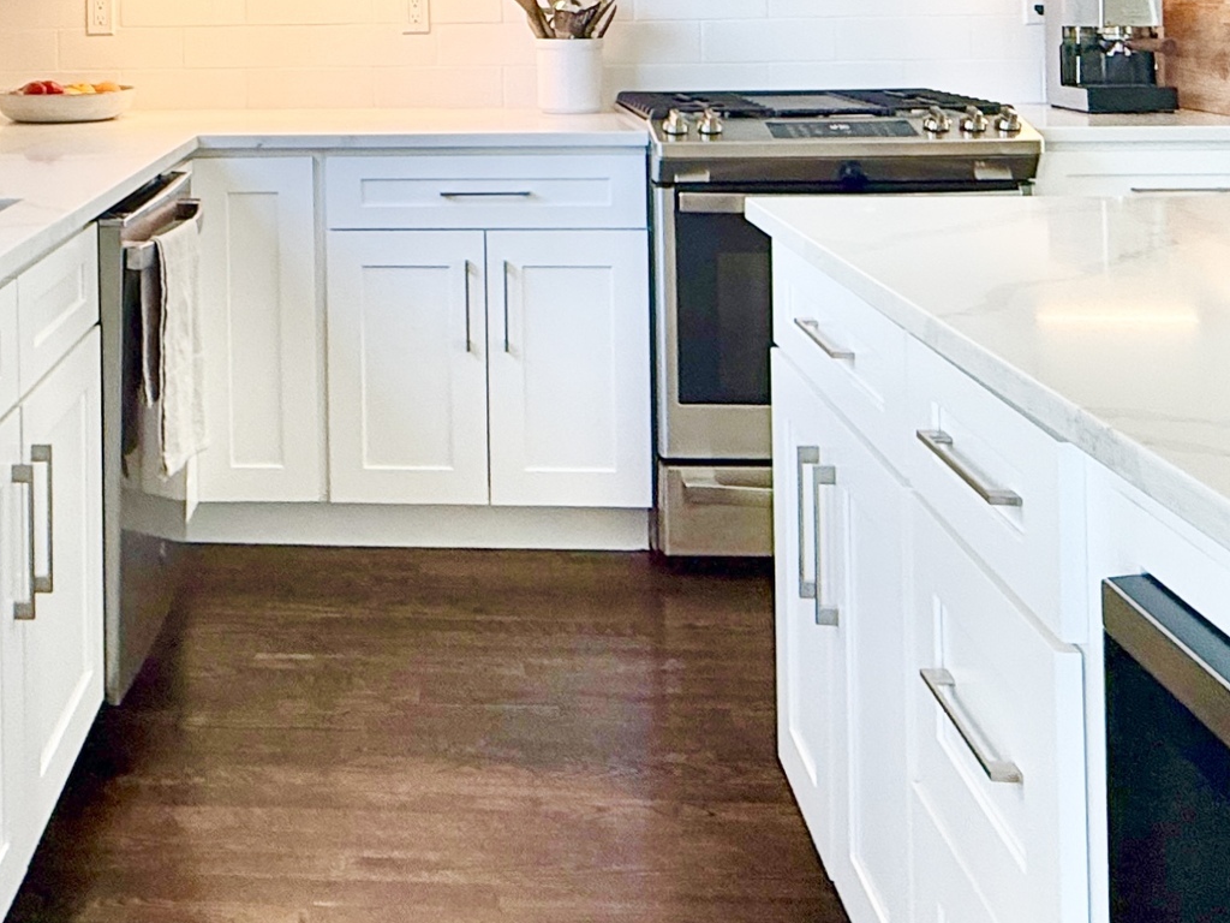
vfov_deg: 31.8
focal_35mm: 42
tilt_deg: -0.5
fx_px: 1492
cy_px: 7
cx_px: 308
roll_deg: +0.1
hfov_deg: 43.4
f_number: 2.2
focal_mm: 2.22
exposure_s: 1/120
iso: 125
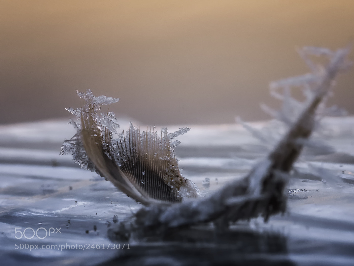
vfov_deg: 13.6
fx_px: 1115
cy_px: 132
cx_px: 200
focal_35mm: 109
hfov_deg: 18.0
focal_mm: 100
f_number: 13
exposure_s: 1/200
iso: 800
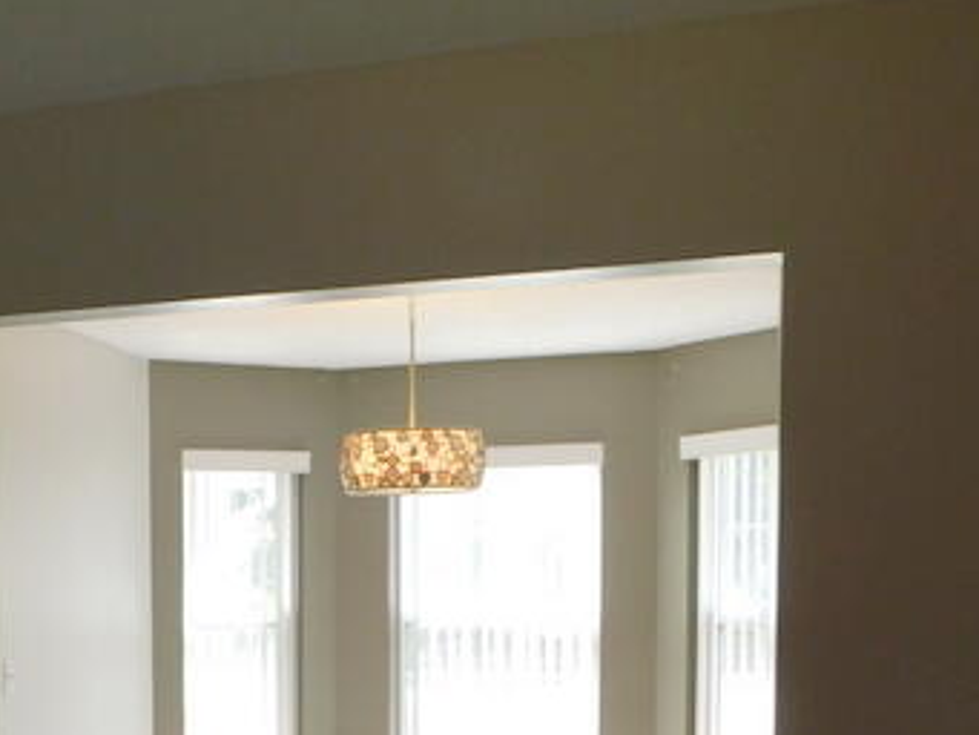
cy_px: 669
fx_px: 1528
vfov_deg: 26.1
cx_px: 83
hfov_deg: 33.5
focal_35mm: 54
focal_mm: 4
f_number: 3
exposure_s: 1/80
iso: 125
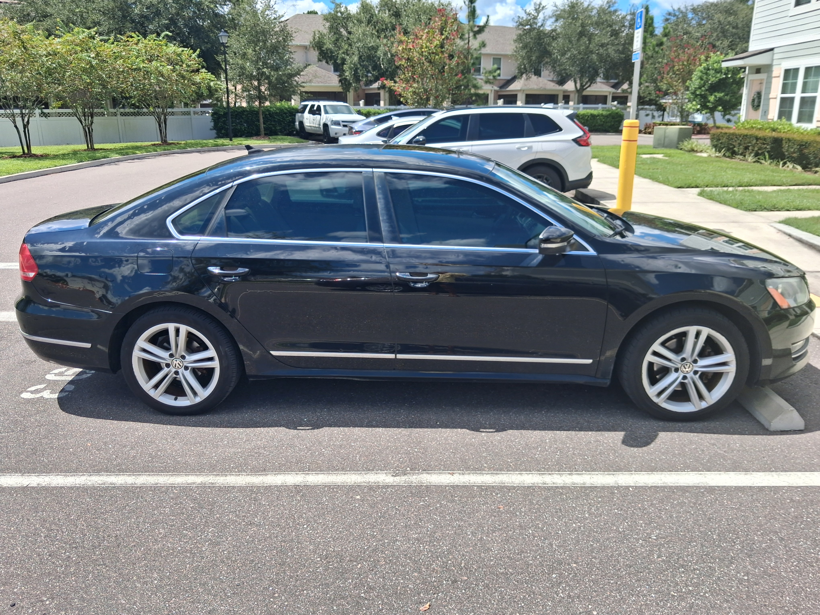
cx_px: 410
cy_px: 308
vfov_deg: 51.4
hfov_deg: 65.3
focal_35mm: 27
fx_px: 640
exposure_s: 1/581
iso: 25
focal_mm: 4
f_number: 1.8
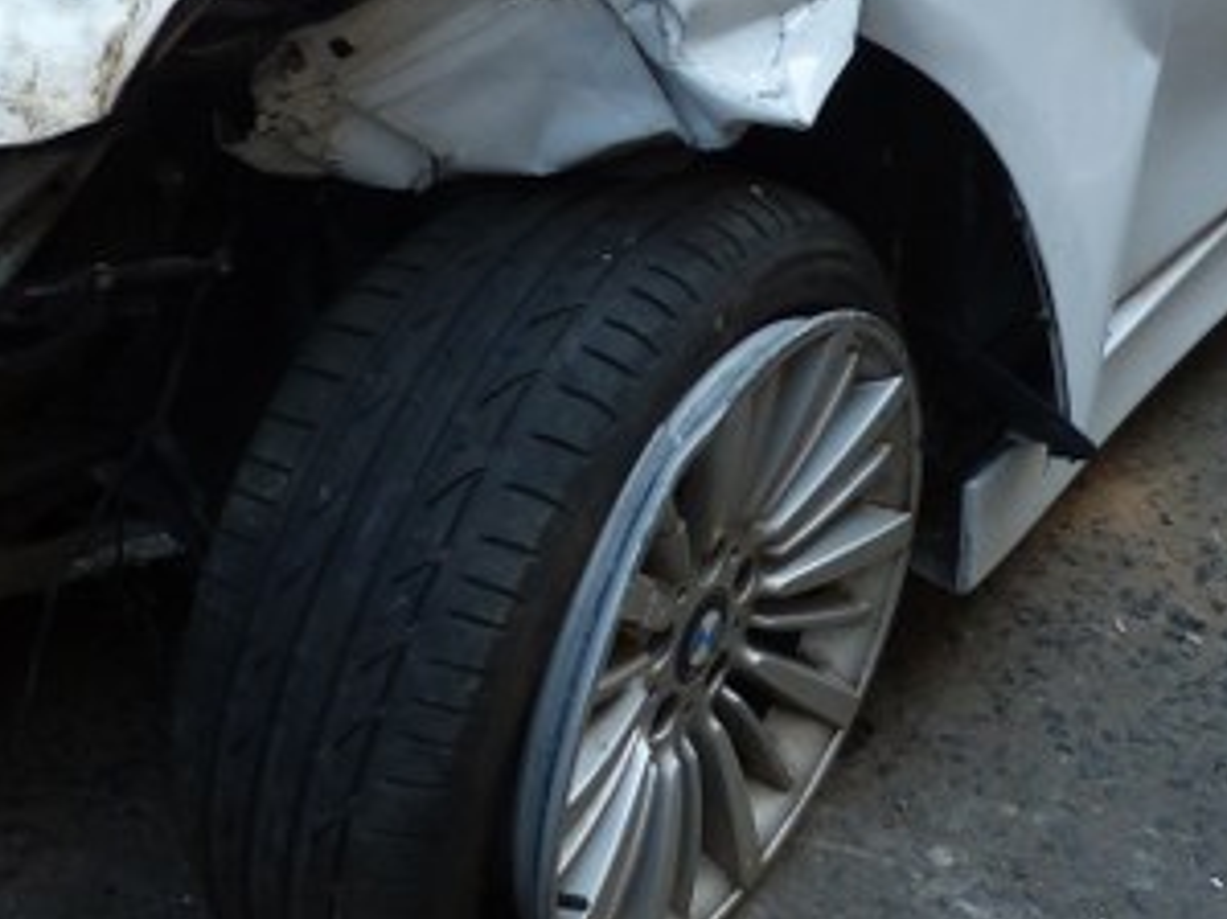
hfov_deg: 28.7
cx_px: 386
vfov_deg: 21.0
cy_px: -41
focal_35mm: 67
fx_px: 2374
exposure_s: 1/100
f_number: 3.2
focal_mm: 4.5
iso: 80
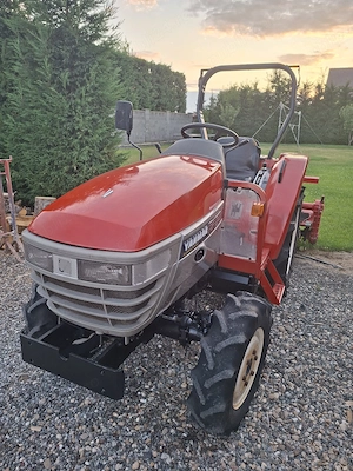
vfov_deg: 73.9
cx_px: 176
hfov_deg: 58.9
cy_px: 236
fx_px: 313
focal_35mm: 23
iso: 125
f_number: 1.8
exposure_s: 1/100
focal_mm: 5.54
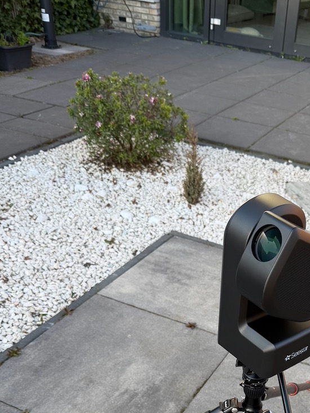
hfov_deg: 33.3
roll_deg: -6.9
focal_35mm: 42
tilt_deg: -38.9
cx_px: 252
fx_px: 501
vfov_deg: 42.1
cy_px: 350
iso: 80
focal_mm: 6.76
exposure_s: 1/395
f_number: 1.78
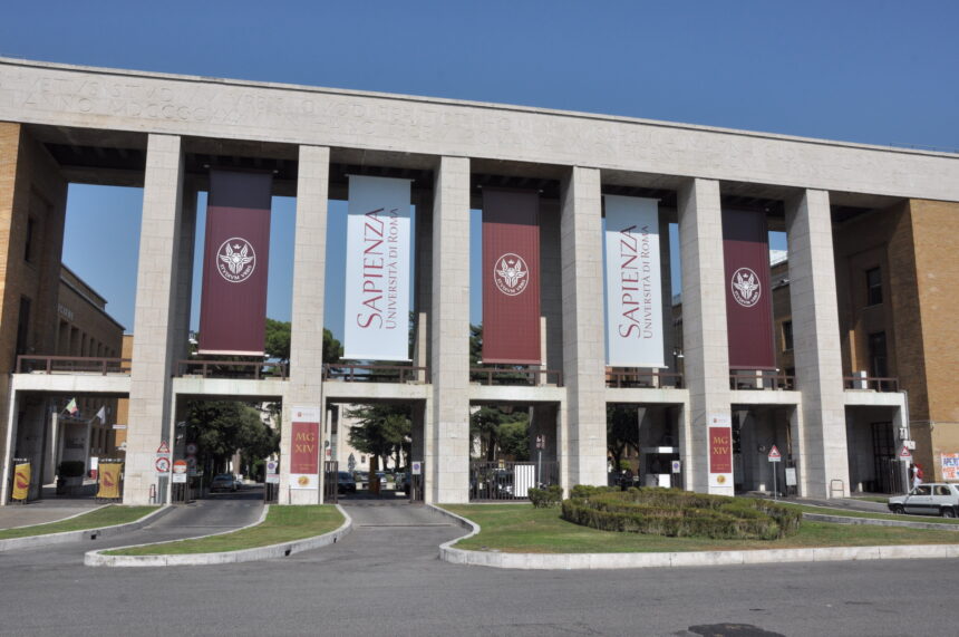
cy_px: 318
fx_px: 718
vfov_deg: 47.8
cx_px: 480
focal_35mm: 27
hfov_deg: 67.5
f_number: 11
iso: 200
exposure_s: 1/400
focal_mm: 18
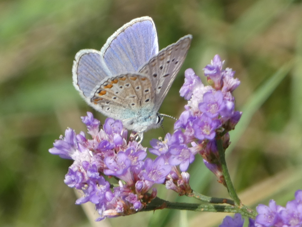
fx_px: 5602
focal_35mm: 642
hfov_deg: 3.1
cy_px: 114
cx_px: 151
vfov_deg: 2.3
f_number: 5.6
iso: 80
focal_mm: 115
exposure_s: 1/160
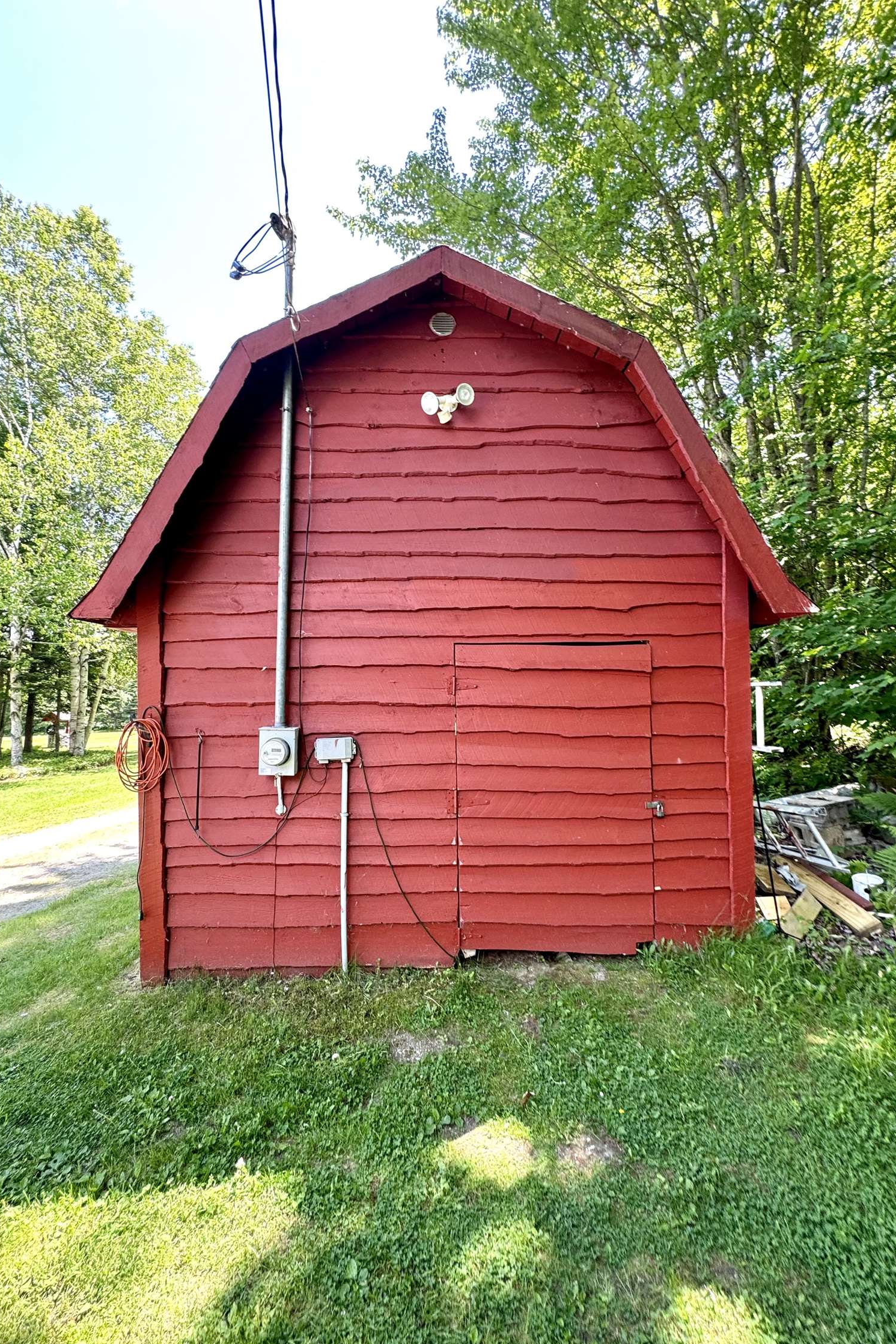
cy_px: 683
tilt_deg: +0.7
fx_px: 560
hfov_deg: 77.3
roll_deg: -1.6
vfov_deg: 100.4
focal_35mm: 15
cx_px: 427
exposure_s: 1/99
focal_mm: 2.22
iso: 80
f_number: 2.2
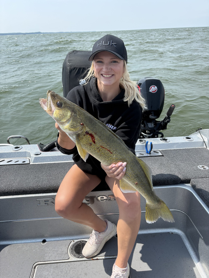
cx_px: 104
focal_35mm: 26
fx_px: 209
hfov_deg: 53.1
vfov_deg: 67.3
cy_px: 139
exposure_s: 1/2208
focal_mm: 5.96
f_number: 1.6
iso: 50
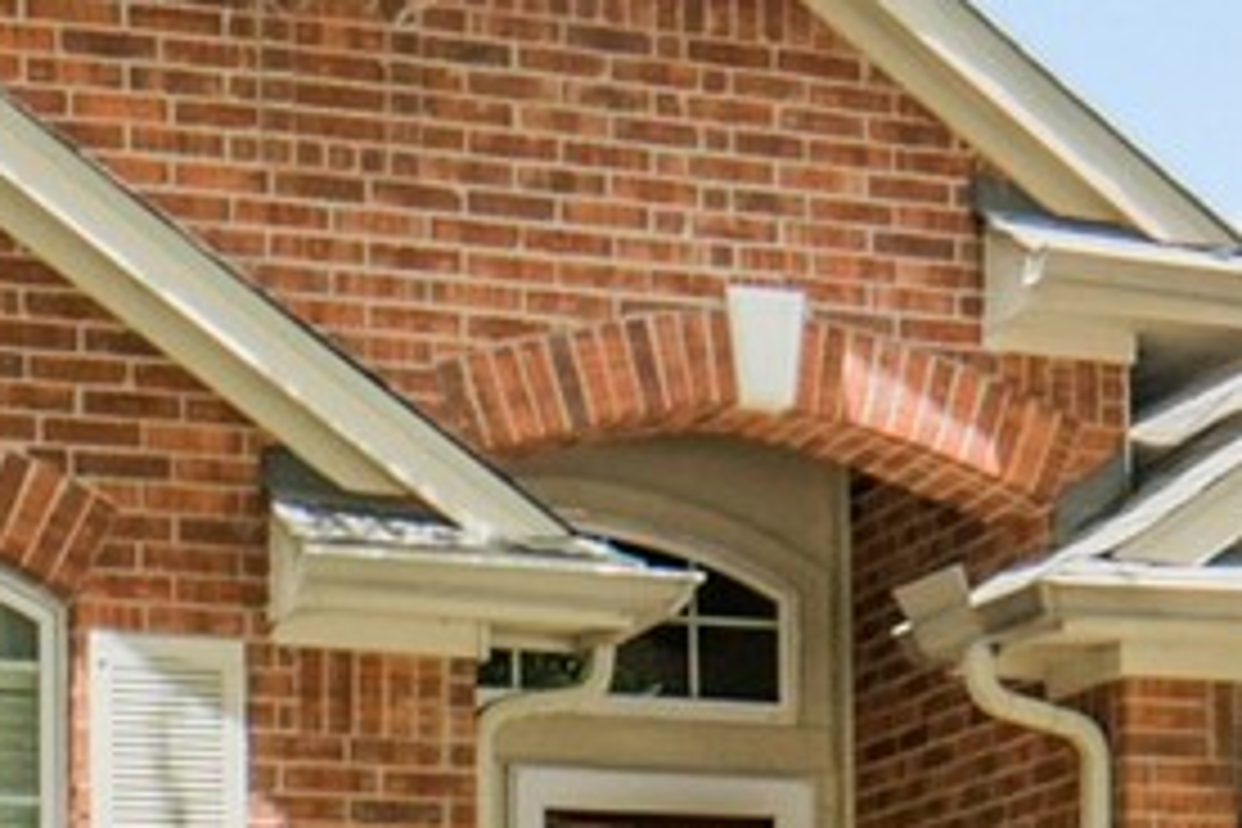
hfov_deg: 18.6
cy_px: 1310
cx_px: 711
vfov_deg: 11.8
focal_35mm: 110
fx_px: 3795
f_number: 11
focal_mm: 14
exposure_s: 1/250
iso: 500
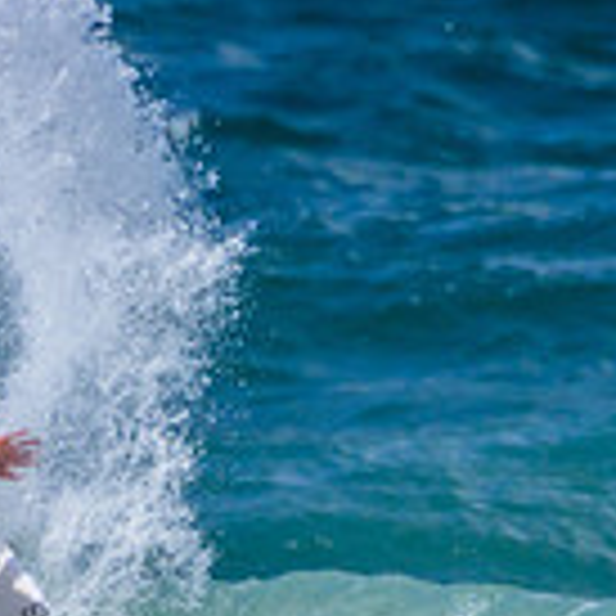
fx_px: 65291
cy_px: 780
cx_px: -54
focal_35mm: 3243
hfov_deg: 0.5
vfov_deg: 0.5
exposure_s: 1/2500
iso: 640
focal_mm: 900
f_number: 11
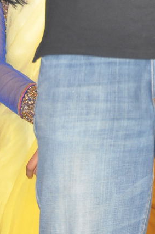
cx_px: 210
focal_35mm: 552
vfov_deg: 3.7
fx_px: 3573
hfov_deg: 2.5
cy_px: -85
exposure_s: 1/125
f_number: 6.3
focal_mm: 98
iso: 400
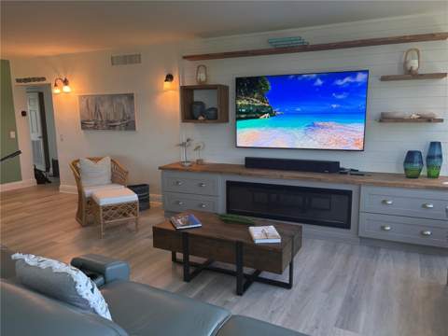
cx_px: 224
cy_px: 168
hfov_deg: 67.3
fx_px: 336
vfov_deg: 53.1
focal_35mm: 26
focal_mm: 5.96
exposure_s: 1/120
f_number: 1.6
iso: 125
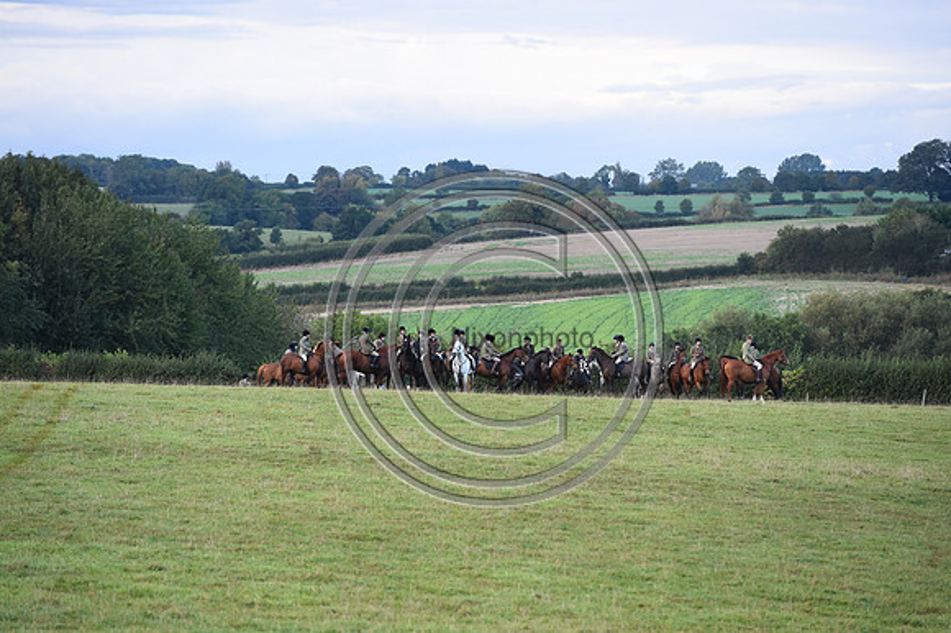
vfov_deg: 6.9
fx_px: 5280
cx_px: 476
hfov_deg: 10.3
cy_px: 316
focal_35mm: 200
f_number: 5
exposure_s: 1/1250
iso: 1800
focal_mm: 200
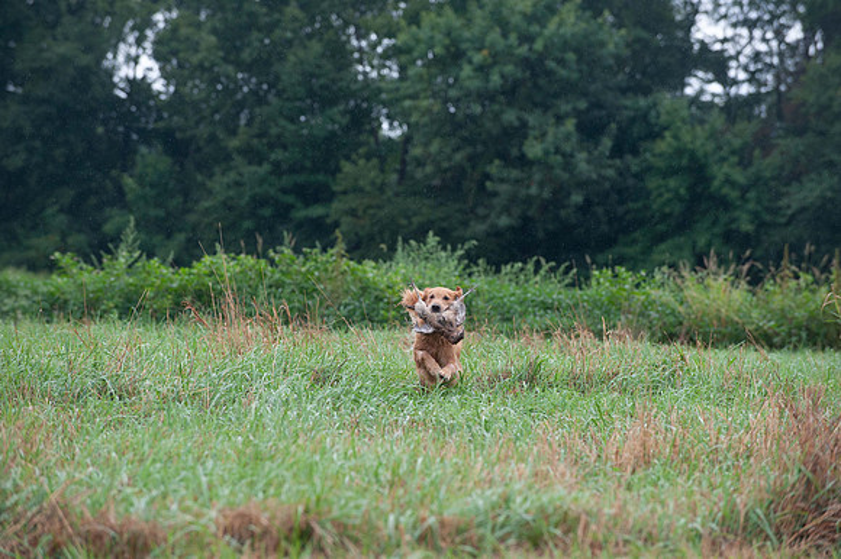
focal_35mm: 200
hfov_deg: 10.3
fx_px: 4669
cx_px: 420
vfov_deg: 6.9
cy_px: 280
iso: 800
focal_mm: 200
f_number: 5.6
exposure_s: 1/800
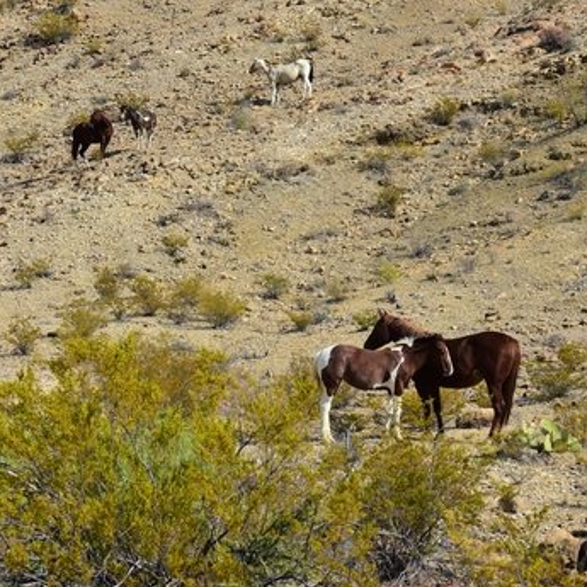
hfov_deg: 16.0
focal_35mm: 109
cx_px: 294
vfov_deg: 16.0
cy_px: 279
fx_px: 2091
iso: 360
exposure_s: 1/500
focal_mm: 85
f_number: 11
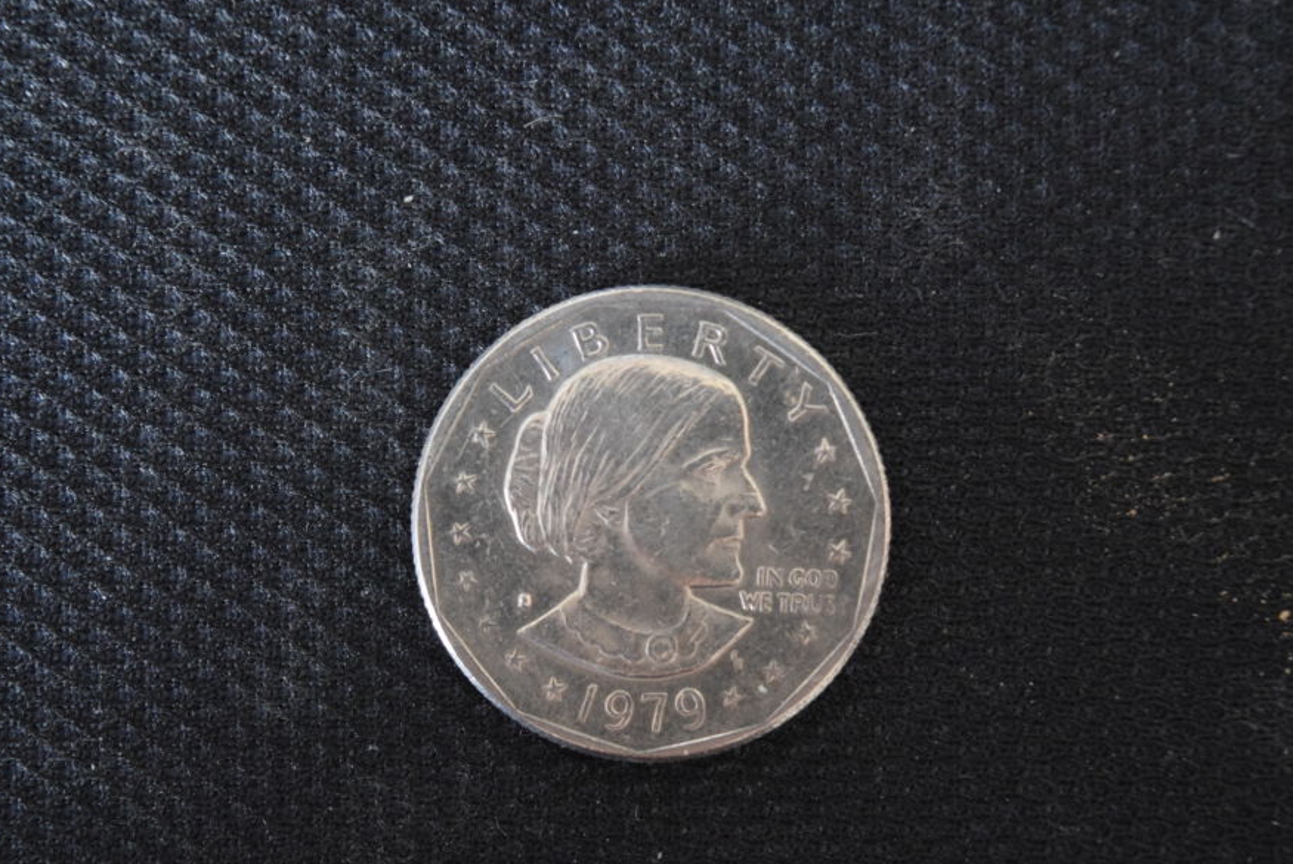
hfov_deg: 28.1
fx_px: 2588
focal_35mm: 72
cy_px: 483
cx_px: 650
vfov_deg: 19.0
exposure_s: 1/20
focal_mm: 42
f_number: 5
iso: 3200
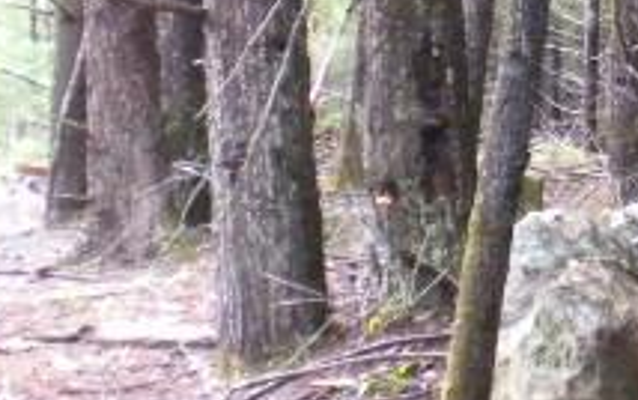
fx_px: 3271
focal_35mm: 188
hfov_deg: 10.7
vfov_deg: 6.9
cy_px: -110
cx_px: 1008
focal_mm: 6.6
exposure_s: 1/117
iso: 400
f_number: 3.5
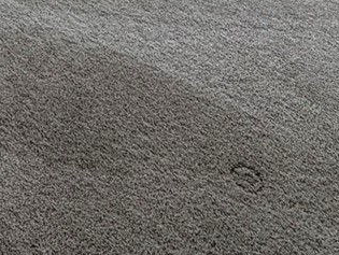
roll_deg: +1.8
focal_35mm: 71
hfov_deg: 21.9
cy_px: -379
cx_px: -192
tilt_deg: -12.9
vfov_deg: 13.8
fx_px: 696
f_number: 2.2
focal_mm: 2.22
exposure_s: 1/60
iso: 160
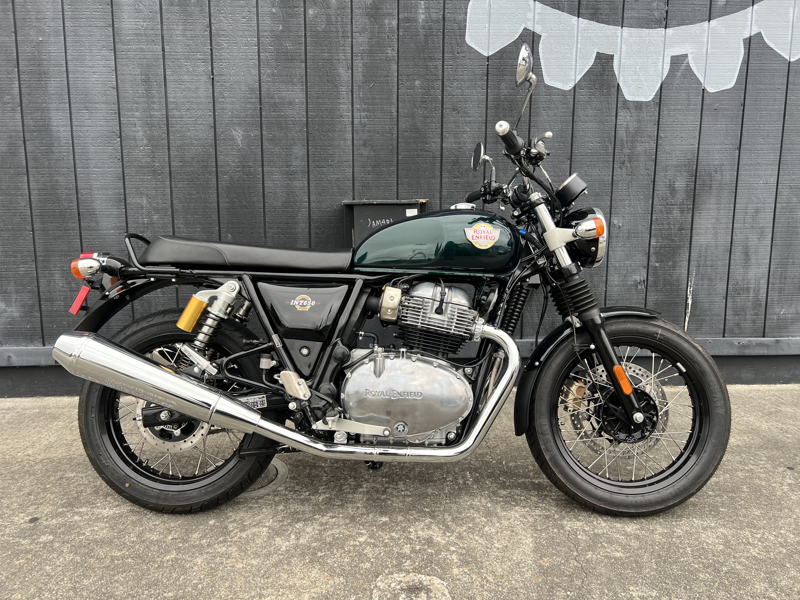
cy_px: 300
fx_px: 601
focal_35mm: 26
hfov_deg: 67.3
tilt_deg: -8.9
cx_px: 400
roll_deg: +0.7
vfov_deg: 53.1
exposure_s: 1/407
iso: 50
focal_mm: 5.7
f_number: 1.5
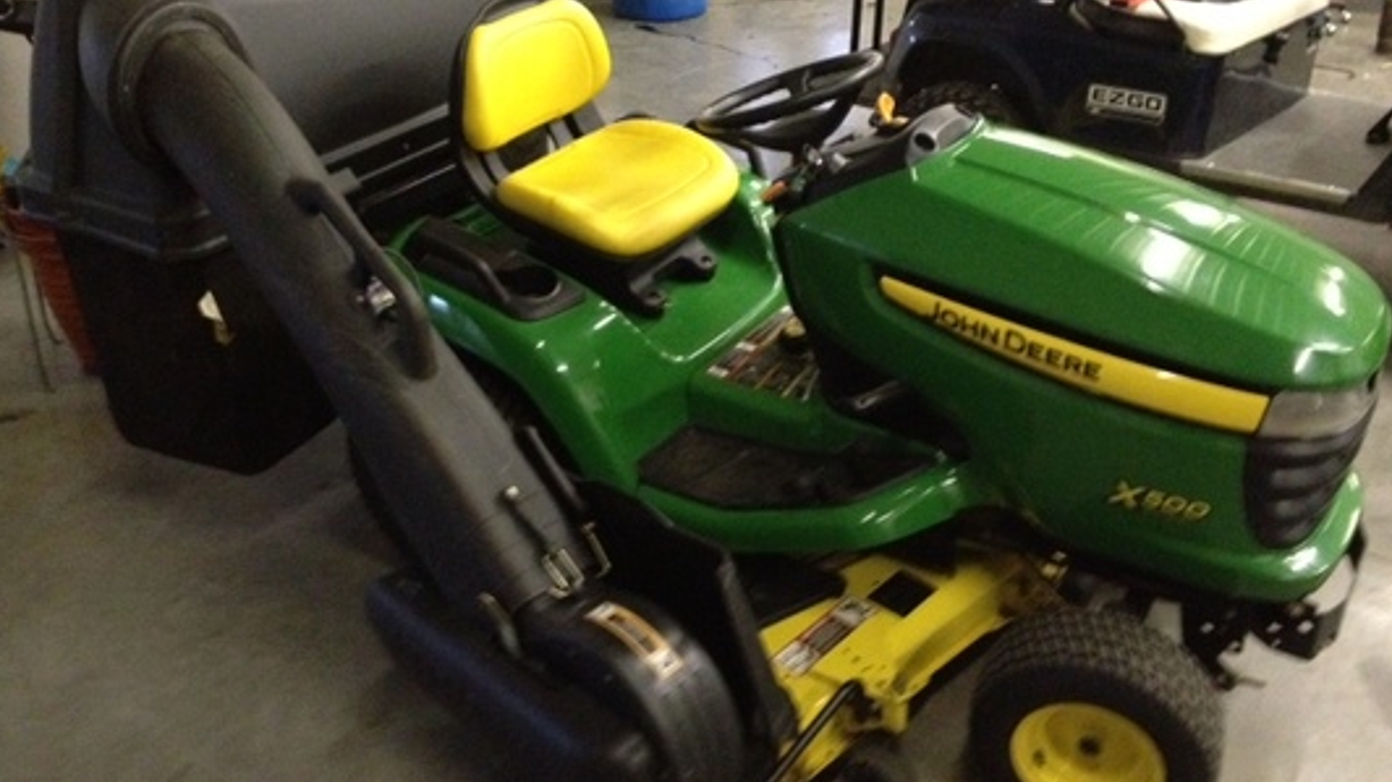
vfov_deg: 30.4
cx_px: 699
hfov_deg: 51.6
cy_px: 345
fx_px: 1439
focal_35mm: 39
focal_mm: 4.28
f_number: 2.4
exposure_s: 1/15
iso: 800
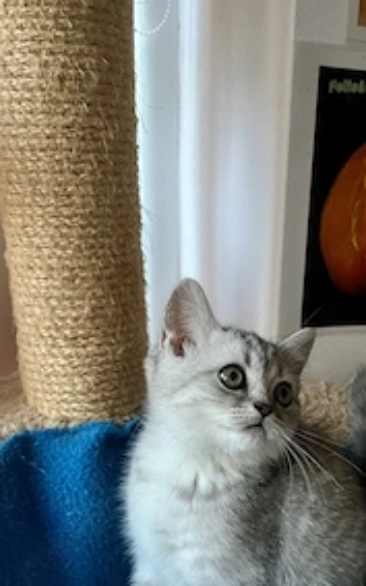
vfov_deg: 49.5
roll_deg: -3.1
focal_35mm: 39
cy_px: 393
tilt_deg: -20.5
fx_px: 622
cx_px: 285
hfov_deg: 32.0
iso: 640
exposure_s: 1/30
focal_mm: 5.1
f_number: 1.6
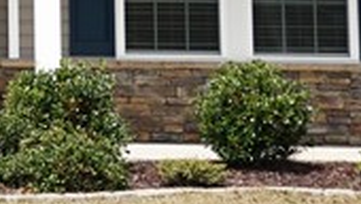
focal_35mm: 335
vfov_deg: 3.6
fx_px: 3210
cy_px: -374
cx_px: -304
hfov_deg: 6.3
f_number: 2.8
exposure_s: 1/3200
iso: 160
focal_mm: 50
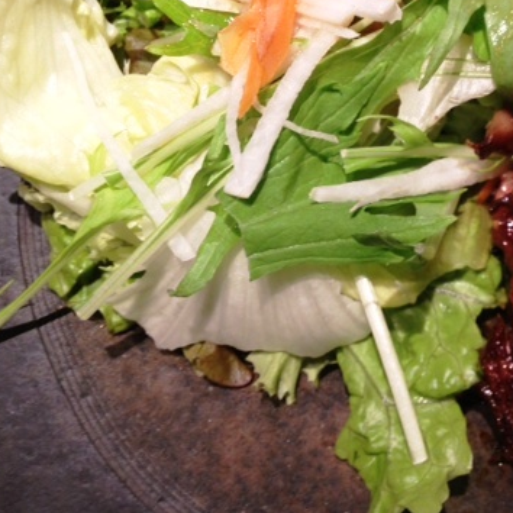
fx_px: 939
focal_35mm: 56
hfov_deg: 29.7
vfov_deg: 30.5
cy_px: 213
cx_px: 422
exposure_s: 1/20
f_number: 2.4
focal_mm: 4.28
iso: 80
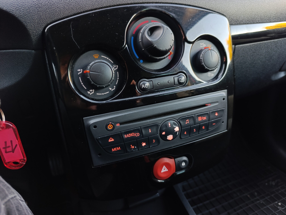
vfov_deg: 59.0
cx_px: 143
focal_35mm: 23
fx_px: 190
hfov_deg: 73.8
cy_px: 108
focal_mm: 6.14
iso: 640
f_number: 1.6
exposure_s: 1/50
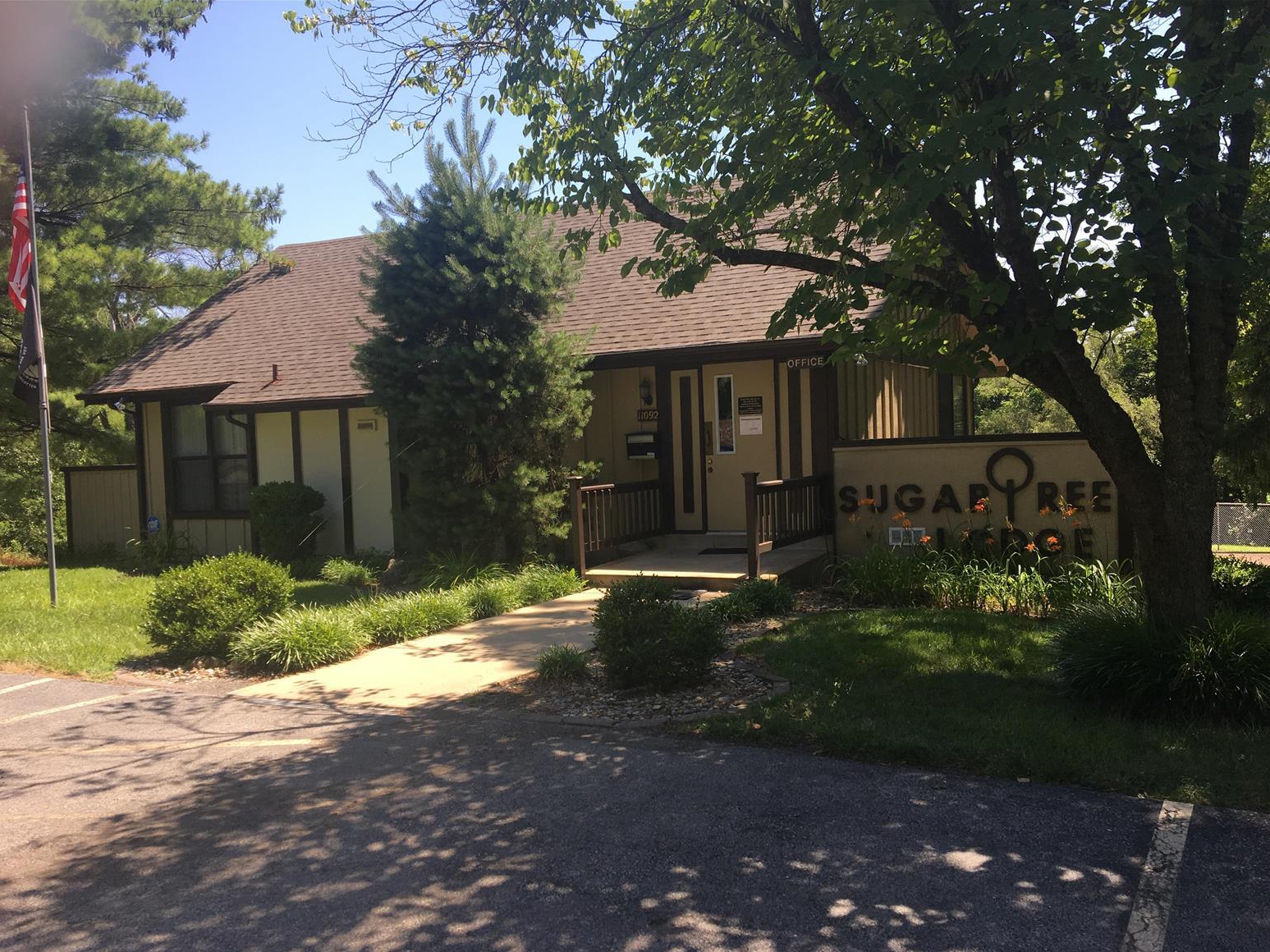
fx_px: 1101
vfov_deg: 46.8
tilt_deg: -2.8
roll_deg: +1.6
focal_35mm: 30
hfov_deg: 60.0
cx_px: 632
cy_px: 492
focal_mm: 4.15
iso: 25
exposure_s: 1/574
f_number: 2.2
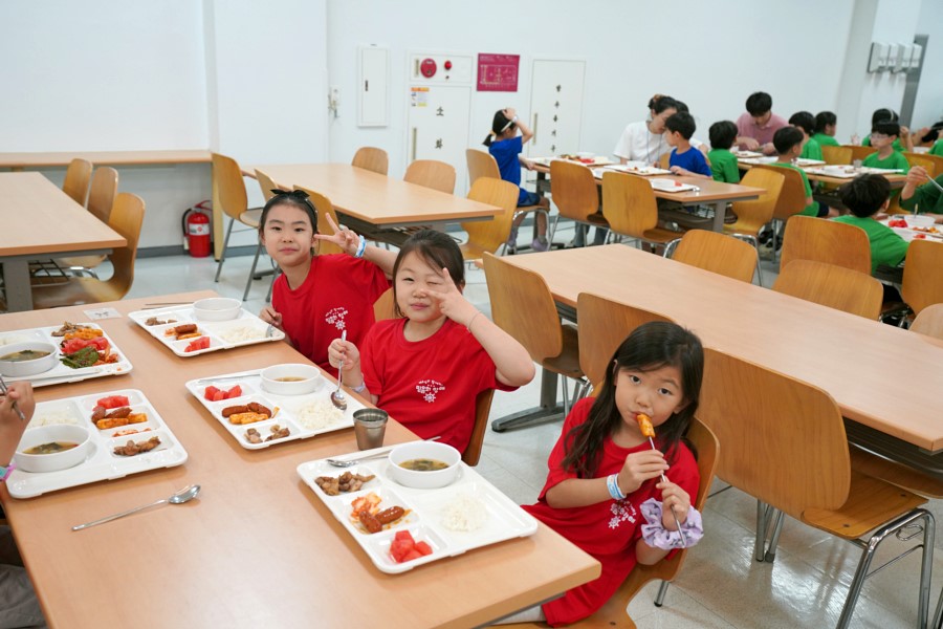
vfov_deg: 37.9
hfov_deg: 54.4
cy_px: 314
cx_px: 472
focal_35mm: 35
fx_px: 917
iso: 1250
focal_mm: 35
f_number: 4
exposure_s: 1/160
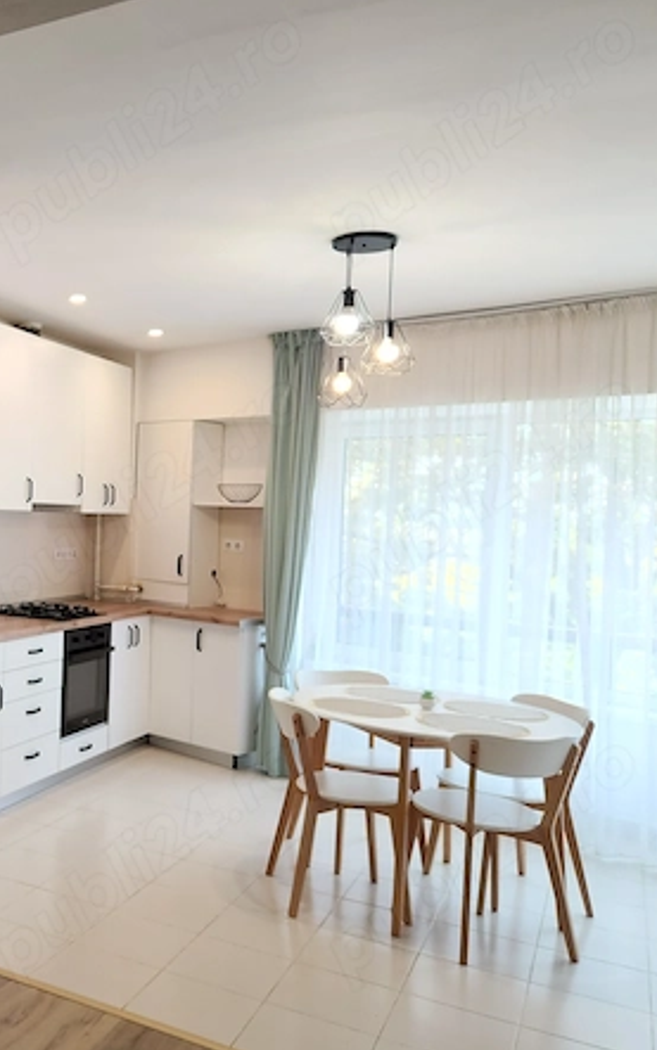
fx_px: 945
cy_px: 521
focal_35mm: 33
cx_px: -19
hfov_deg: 34.4
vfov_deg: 58.1
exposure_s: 1/50
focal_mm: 5.4
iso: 80
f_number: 1.8
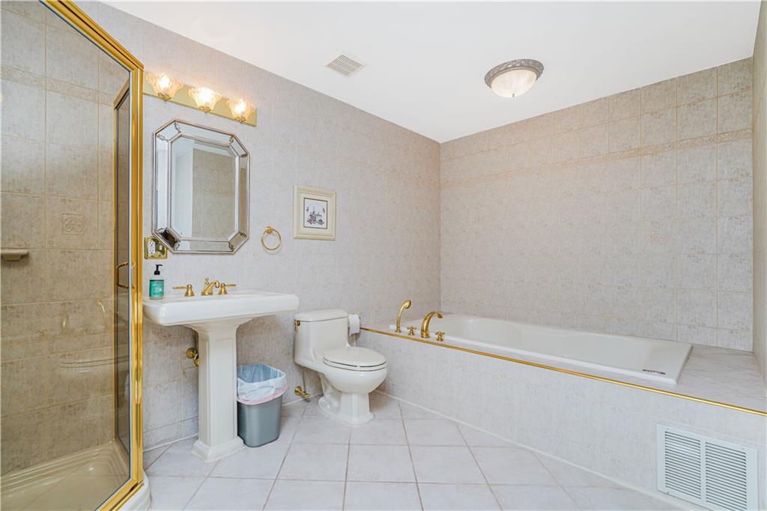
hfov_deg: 96.8
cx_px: 384
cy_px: 256
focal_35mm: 16
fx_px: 341
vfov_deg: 73.7
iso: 64
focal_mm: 16
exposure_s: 1/40
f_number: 4.5
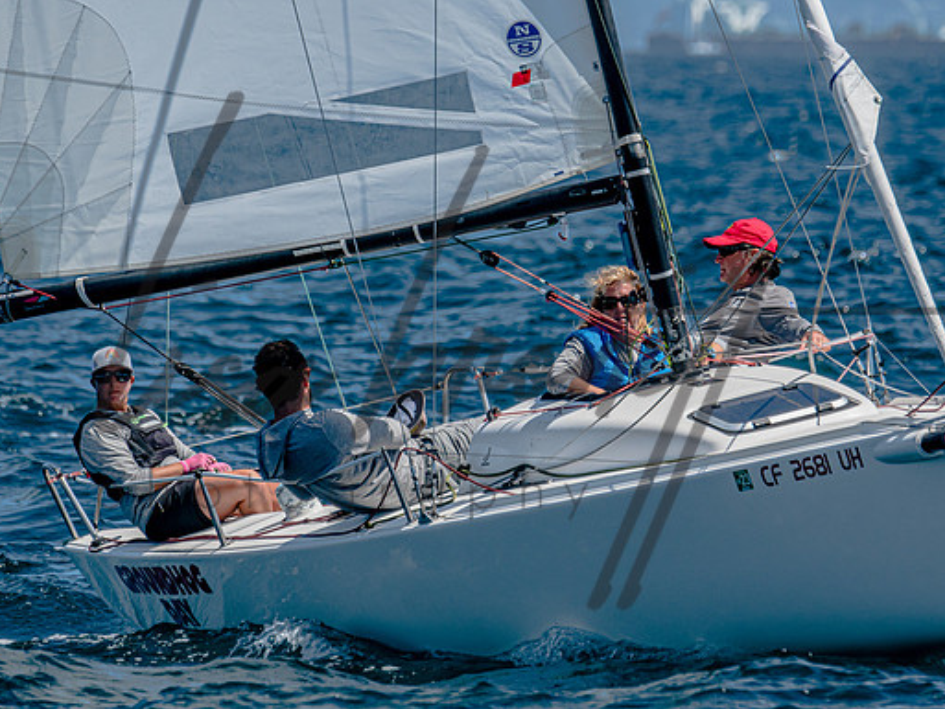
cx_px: 507
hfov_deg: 3.5
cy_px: 354
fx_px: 15510
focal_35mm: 568
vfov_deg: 2.6
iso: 200
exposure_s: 1/2000
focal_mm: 320
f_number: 5.6
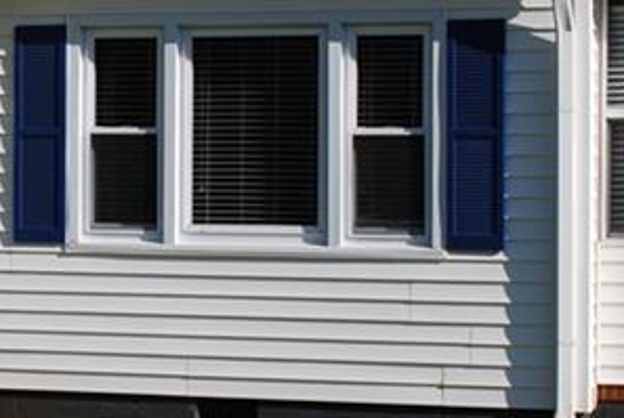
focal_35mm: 155
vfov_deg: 8.9
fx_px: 2691
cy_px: 114
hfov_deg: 13.1
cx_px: -4
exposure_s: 1/250
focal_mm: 30
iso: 100
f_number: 8
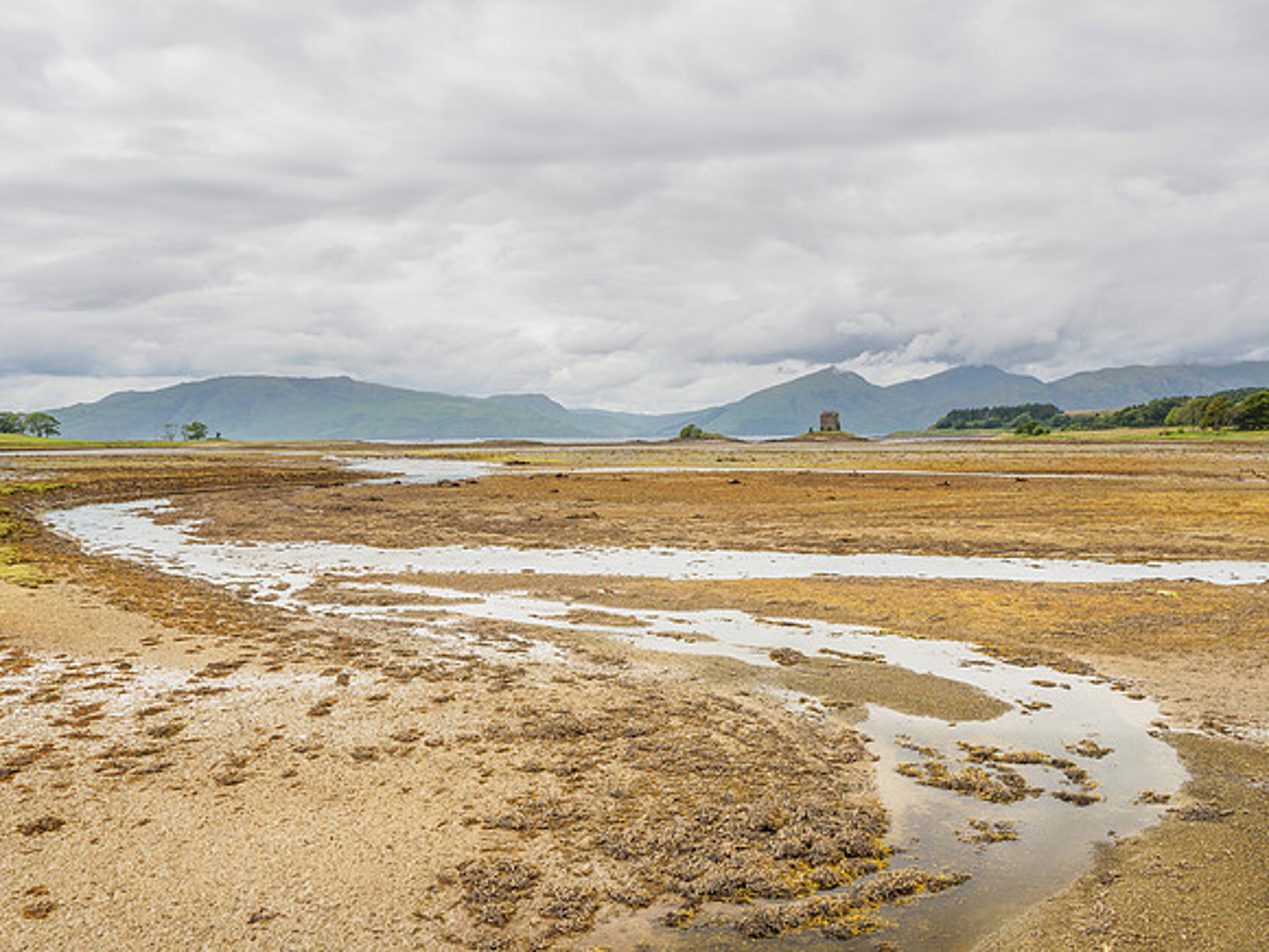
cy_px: 476
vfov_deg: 45.7
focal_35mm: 31
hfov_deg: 58.7
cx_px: 634
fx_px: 1129
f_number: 7.1
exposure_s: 1/60
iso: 200
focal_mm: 15
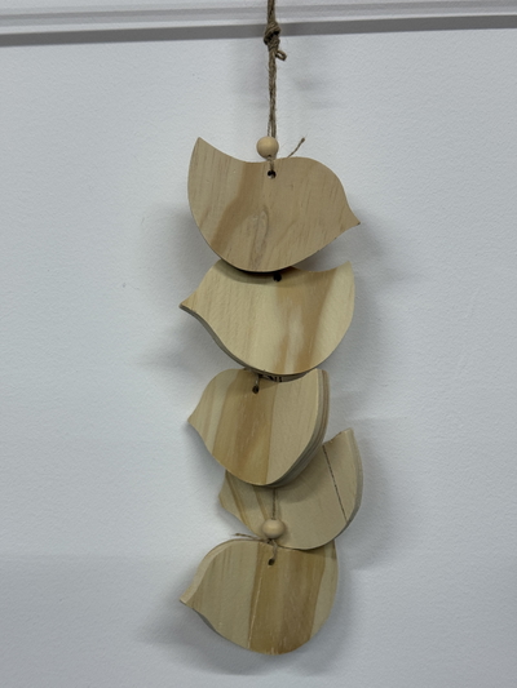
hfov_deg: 30.3
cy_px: 344
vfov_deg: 39.6
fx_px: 955
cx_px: 258
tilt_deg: -3.0
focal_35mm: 48
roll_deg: +0.1
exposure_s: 1/50
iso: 64
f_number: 1.78
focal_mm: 6.76
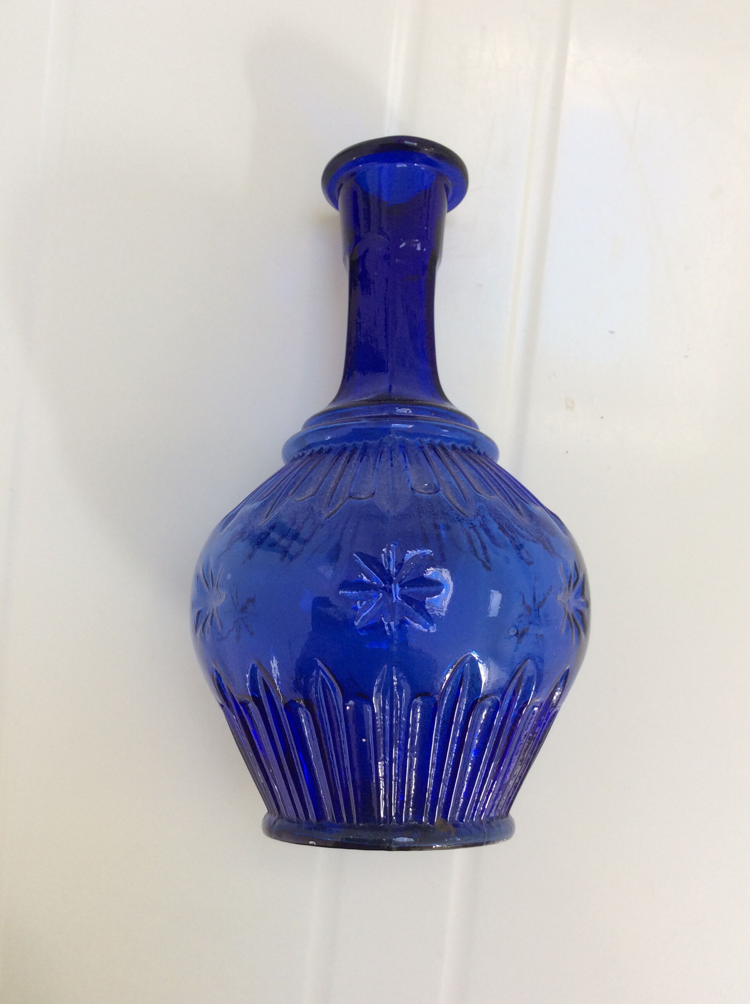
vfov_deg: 56.9
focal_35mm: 32
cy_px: 502
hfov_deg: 44.1
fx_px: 927
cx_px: 375
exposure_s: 1/50
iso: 32
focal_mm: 3.3
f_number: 2.4
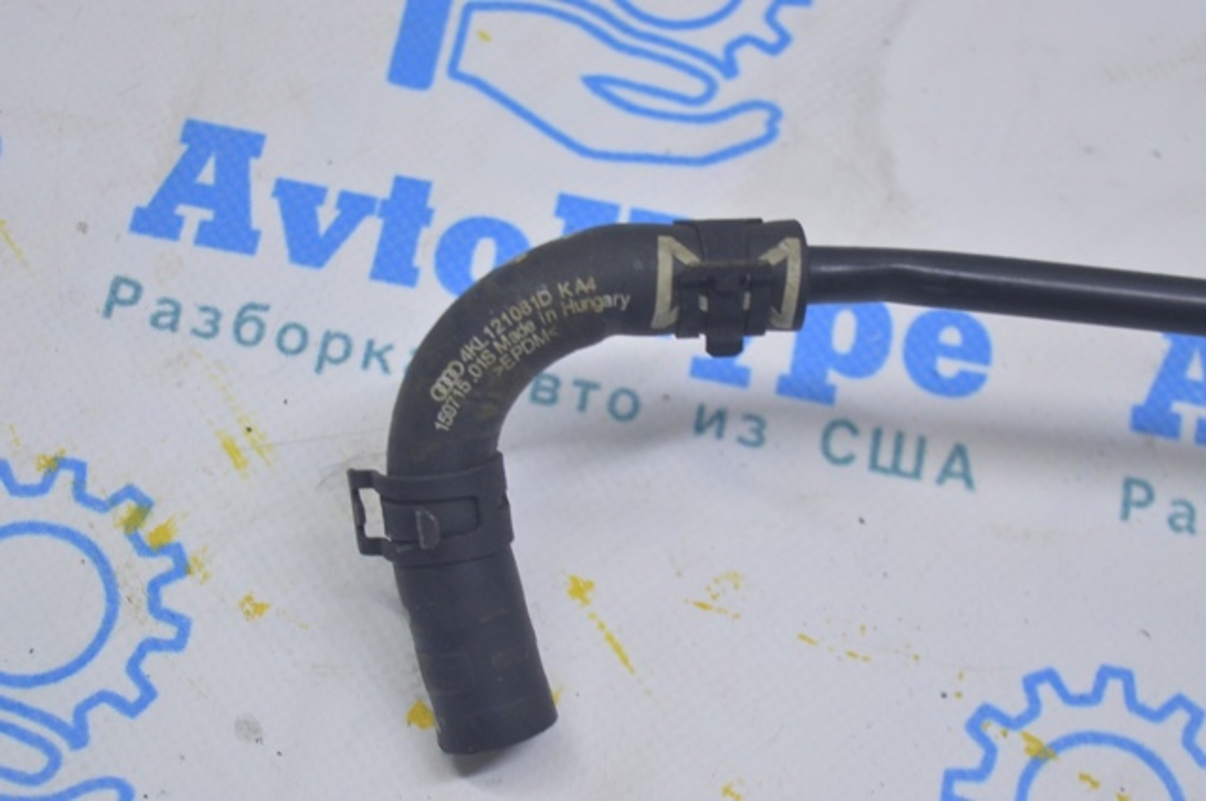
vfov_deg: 16.5
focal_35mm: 82
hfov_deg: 24.6
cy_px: 400
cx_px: 603
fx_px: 2760
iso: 400
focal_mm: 55
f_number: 5.6
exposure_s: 1/25
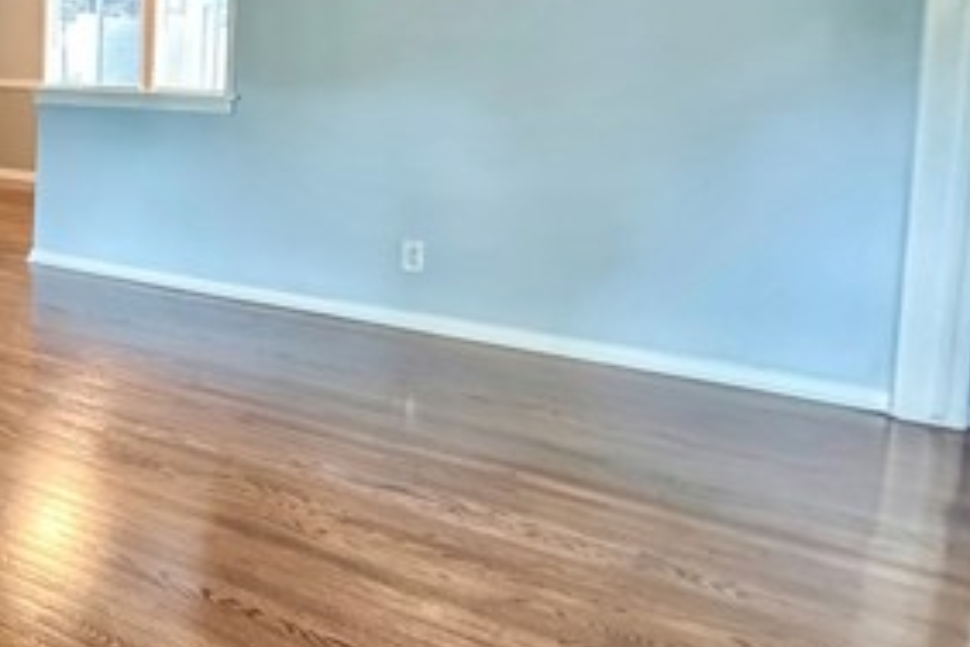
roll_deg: -1.4
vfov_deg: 38.3
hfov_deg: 44.3
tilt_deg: -3.5
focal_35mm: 33
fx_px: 889
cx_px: -89
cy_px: 117
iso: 1600
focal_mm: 2.22
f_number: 2.2
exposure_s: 1/40
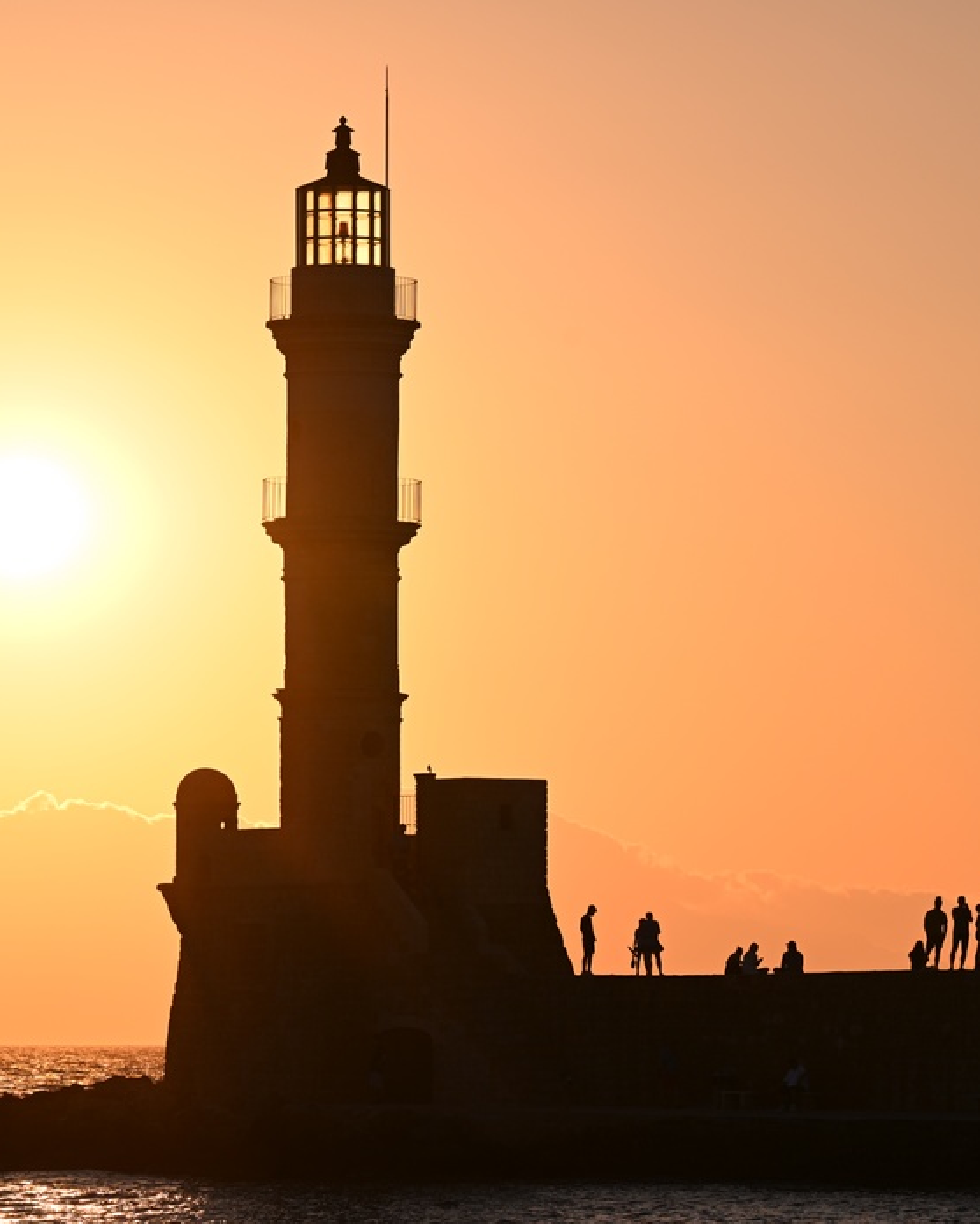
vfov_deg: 9.1
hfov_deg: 7.3
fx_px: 7683
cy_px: 611
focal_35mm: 212
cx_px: 664
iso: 64
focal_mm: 150
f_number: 7.1
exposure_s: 1/640
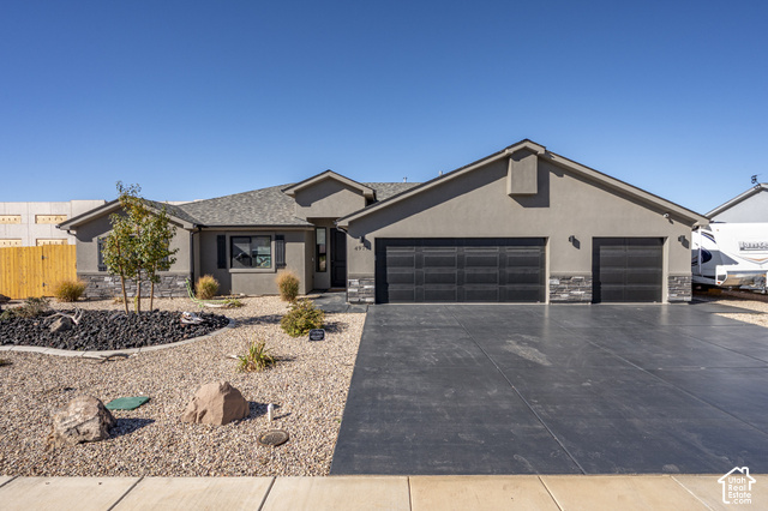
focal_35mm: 16
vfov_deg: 72.0
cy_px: 256
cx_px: 384
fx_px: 352
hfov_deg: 95.0
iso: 320
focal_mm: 16.5
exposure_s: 1/640
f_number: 10
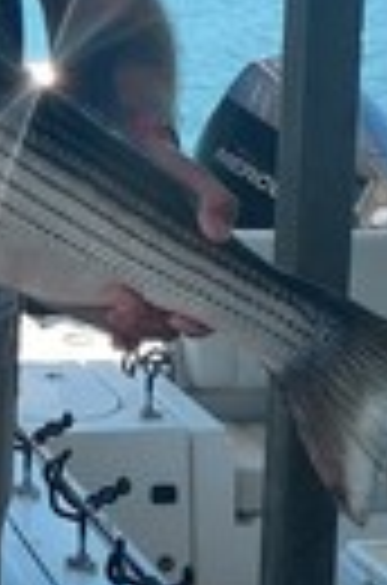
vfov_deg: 21.1
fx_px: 1524
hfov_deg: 12.8
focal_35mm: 94
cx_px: -369
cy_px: 18
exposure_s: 1/204
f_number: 1.8
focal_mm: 4.6
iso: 40
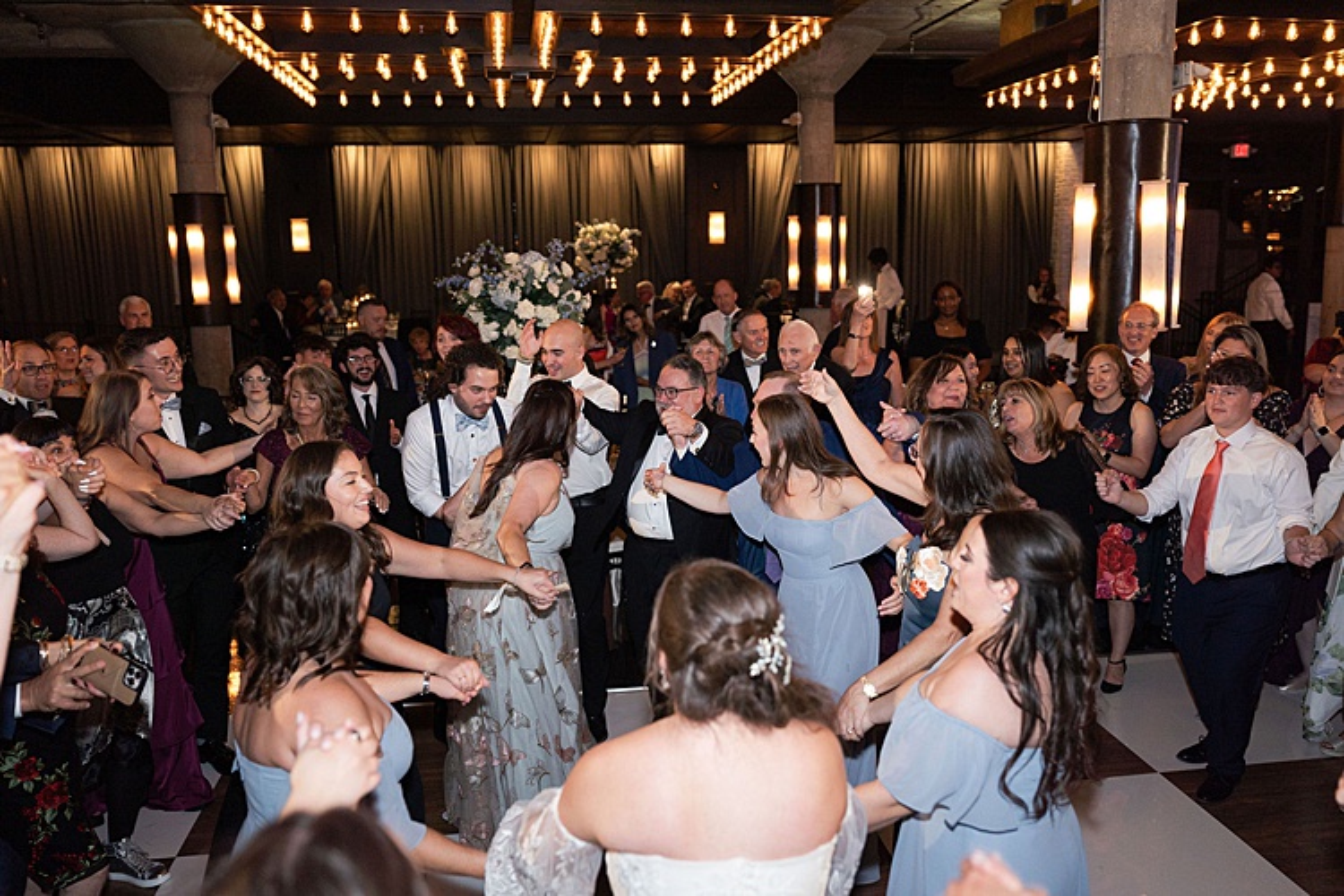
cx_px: 672
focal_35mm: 30
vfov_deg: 44.0
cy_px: 448
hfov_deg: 62.4
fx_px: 1110
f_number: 2.2
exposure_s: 1/250
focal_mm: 28
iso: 400
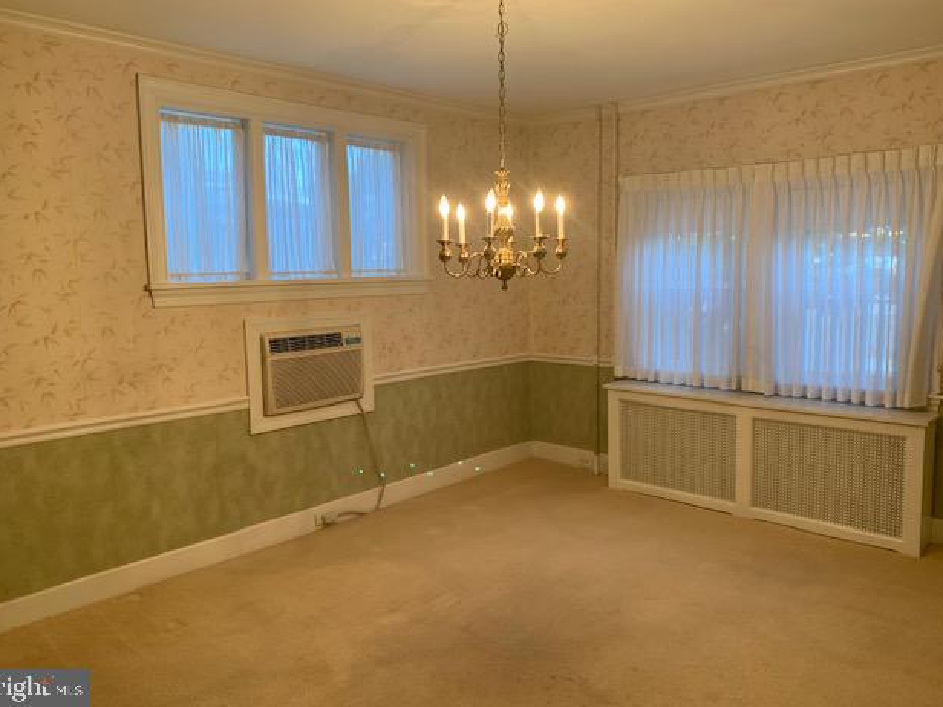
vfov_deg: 51.3
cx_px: 461
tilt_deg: -6.7
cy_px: 341
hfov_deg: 65.3
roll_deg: +0.9
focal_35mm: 27
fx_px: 736
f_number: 1.8
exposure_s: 1/60
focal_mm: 4.25
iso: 80
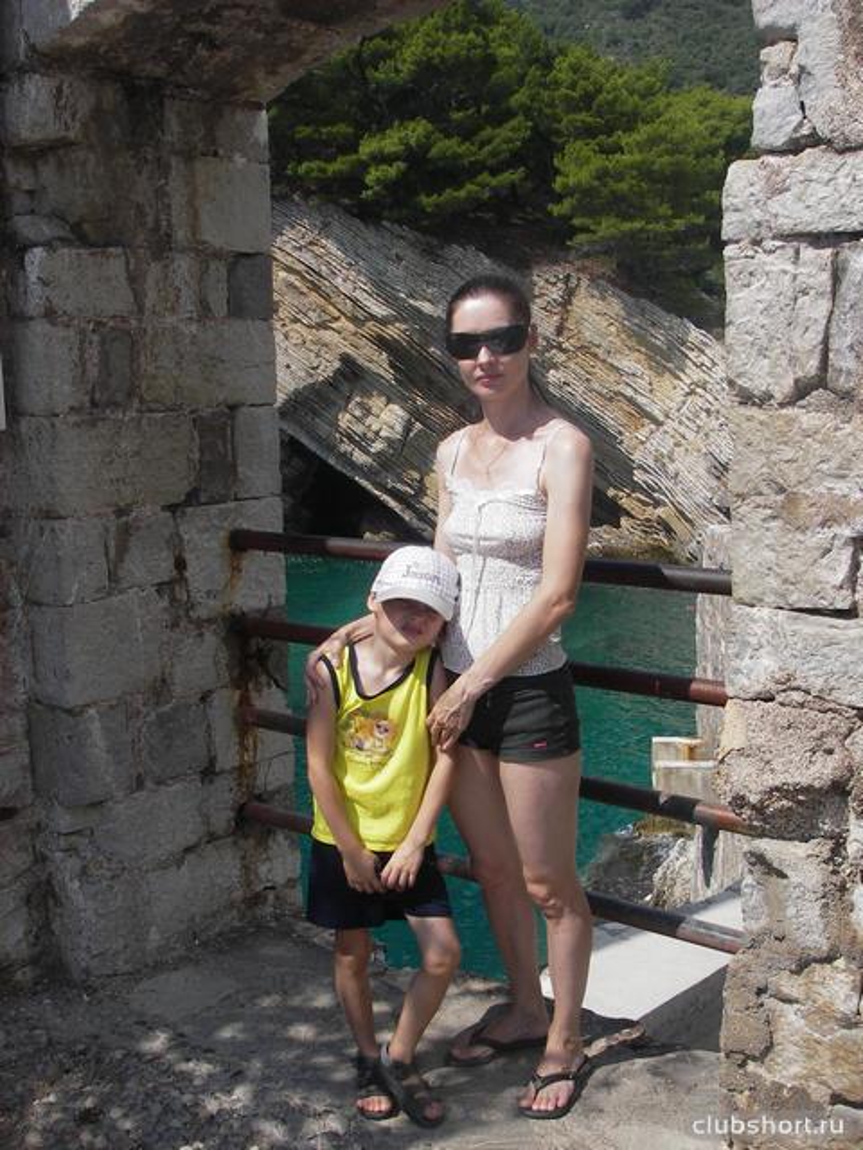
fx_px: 1263
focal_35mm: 38
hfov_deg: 37.7
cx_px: 432
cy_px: 575
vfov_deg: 49.0
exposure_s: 1/250
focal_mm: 6.3
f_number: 6.6
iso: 50
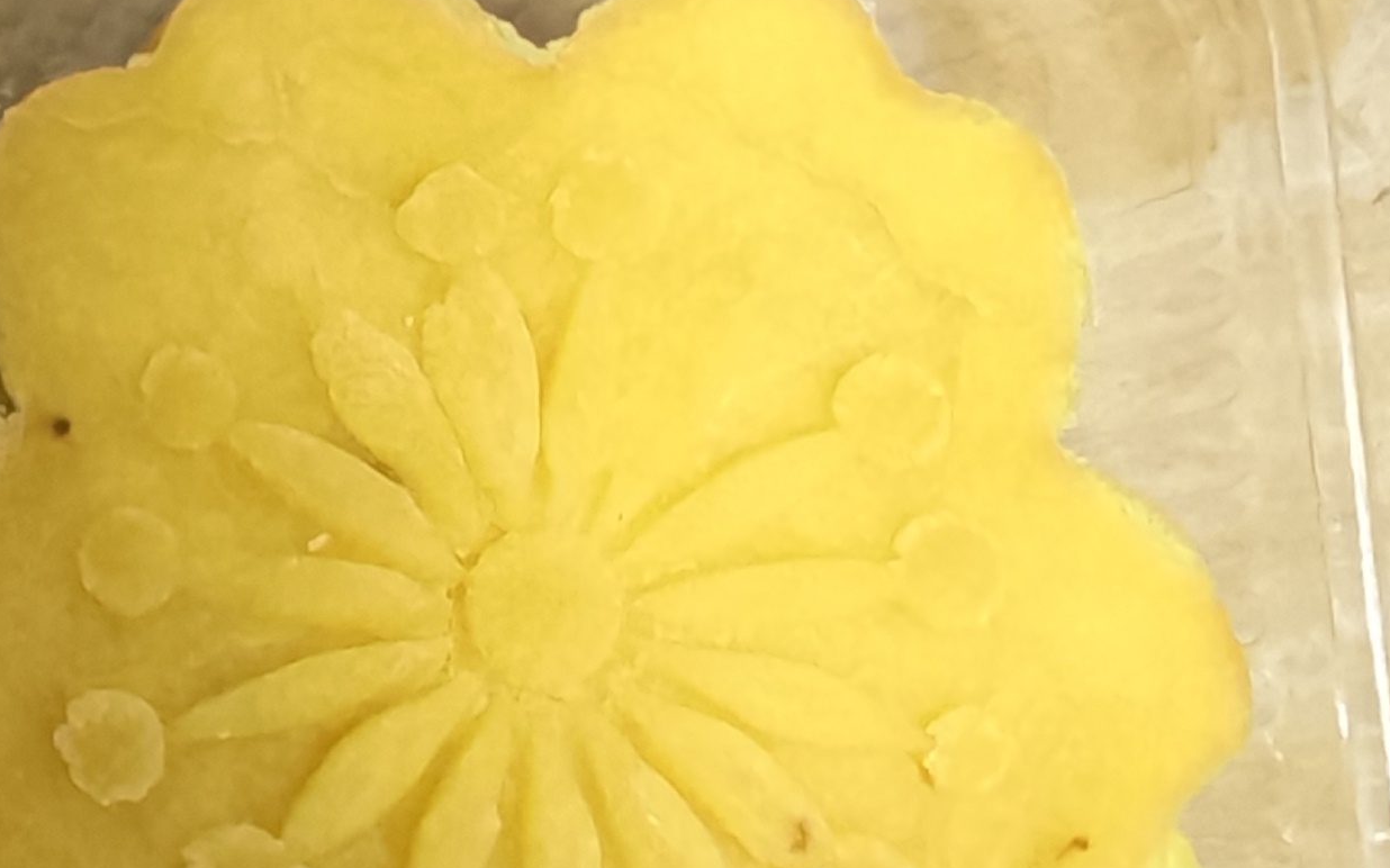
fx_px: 3144
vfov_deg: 15.7
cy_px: 334
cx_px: 165
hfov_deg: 24.3
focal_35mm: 83
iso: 400
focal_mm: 1.82
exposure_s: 1/33
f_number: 2
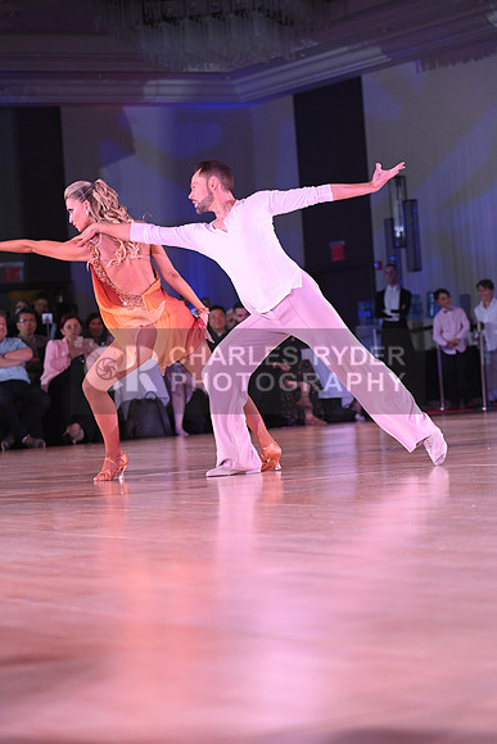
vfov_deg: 20.0
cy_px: 372
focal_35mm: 102
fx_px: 2111
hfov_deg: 13.4
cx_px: 248
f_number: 4.5
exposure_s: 1/200
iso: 1600
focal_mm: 102
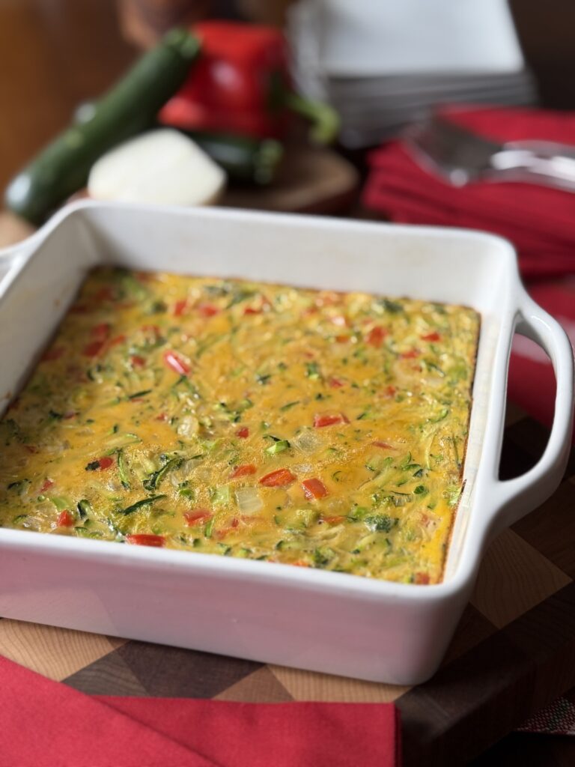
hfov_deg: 30.3
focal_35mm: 48
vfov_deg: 39.7
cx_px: 288
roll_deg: +1.0
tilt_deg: -37.9
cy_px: 384
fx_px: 1063
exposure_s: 1/121
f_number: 1.78
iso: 64
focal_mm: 6.76
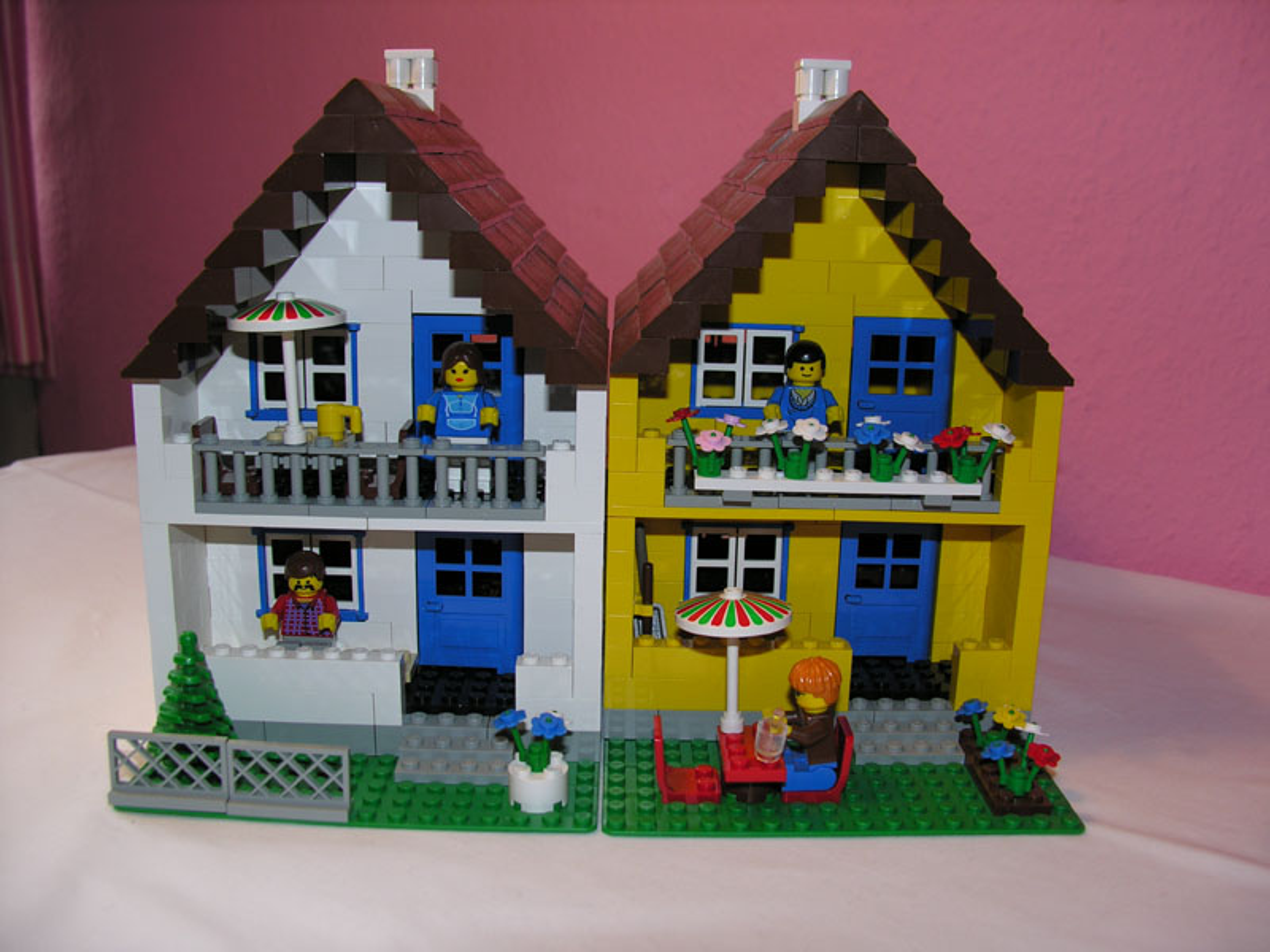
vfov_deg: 40.7
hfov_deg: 52.6
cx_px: 635
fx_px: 1284
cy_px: 476
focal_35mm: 35
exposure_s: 1/60.1
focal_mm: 8.9
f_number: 2.8
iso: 50
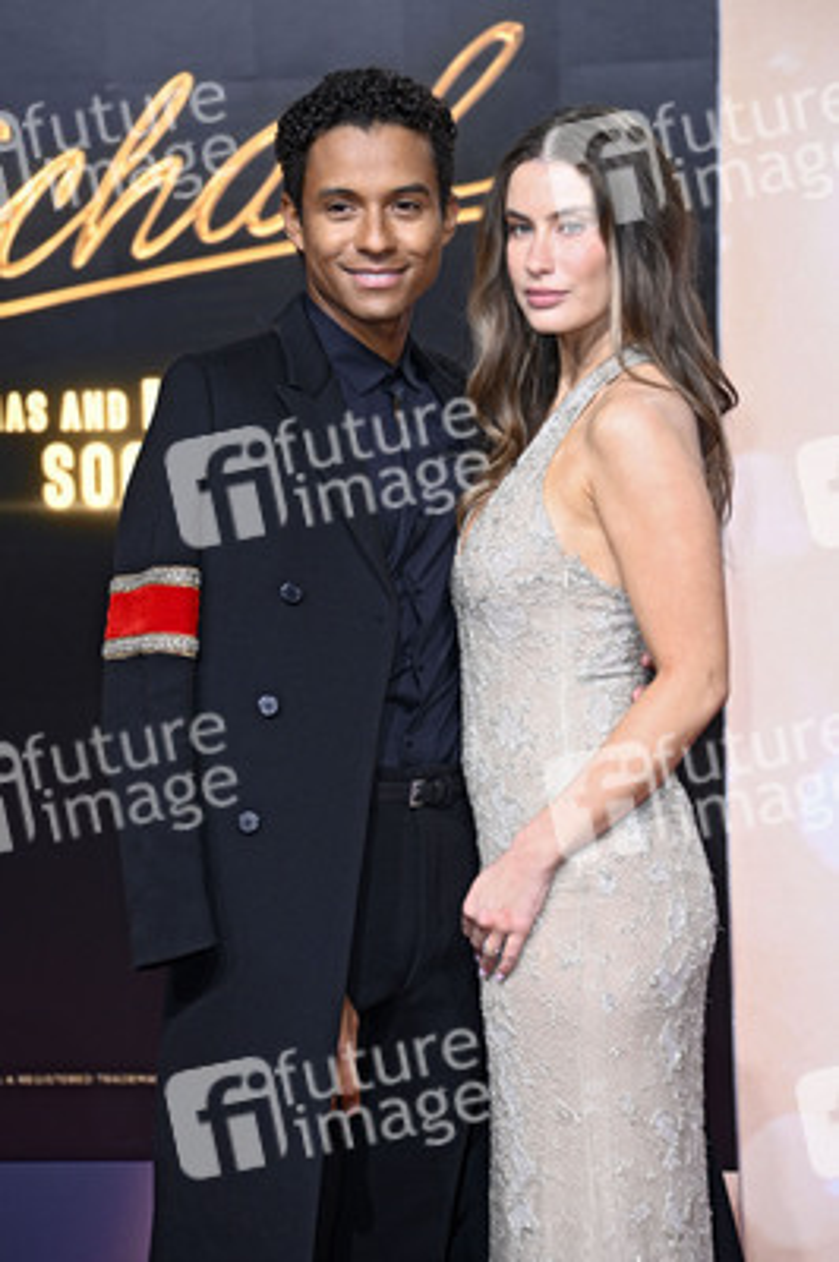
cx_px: 420
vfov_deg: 16.8
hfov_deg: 11.2
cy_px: 631
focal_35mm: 122
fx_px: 4272
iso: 500
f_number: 5.6
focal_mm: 122
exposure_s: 1/250
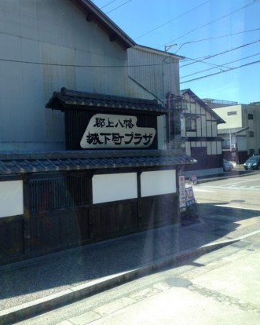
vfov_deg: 51.5
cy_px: 151
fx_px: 337
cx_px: 129
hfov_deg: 42.2
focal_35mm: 35
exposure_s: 1/623
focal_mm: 4.13
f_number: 2.4
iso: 50
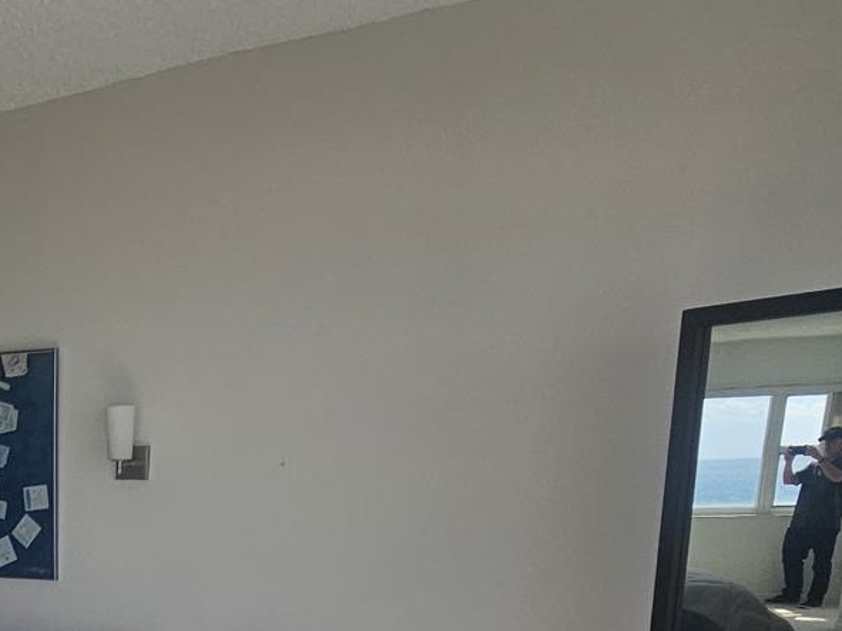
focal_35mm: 44
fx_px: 1070
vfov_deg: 30.0
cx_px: -98
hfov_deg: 36.1
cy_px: 671
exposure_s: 1/641
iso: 50
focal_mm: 2.2
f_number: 2.2
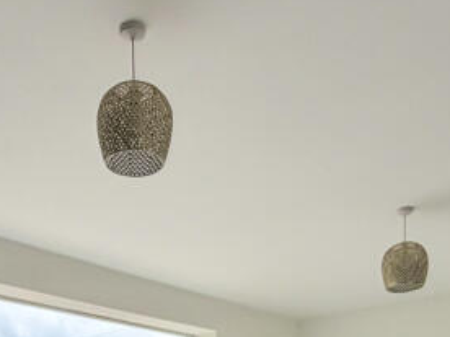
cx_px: 148
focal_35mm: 52
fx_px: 676
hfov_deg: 36.4
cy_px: 488
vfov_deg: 23.2
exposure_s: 1/220
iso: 50
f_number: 2.2
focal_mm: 2.22
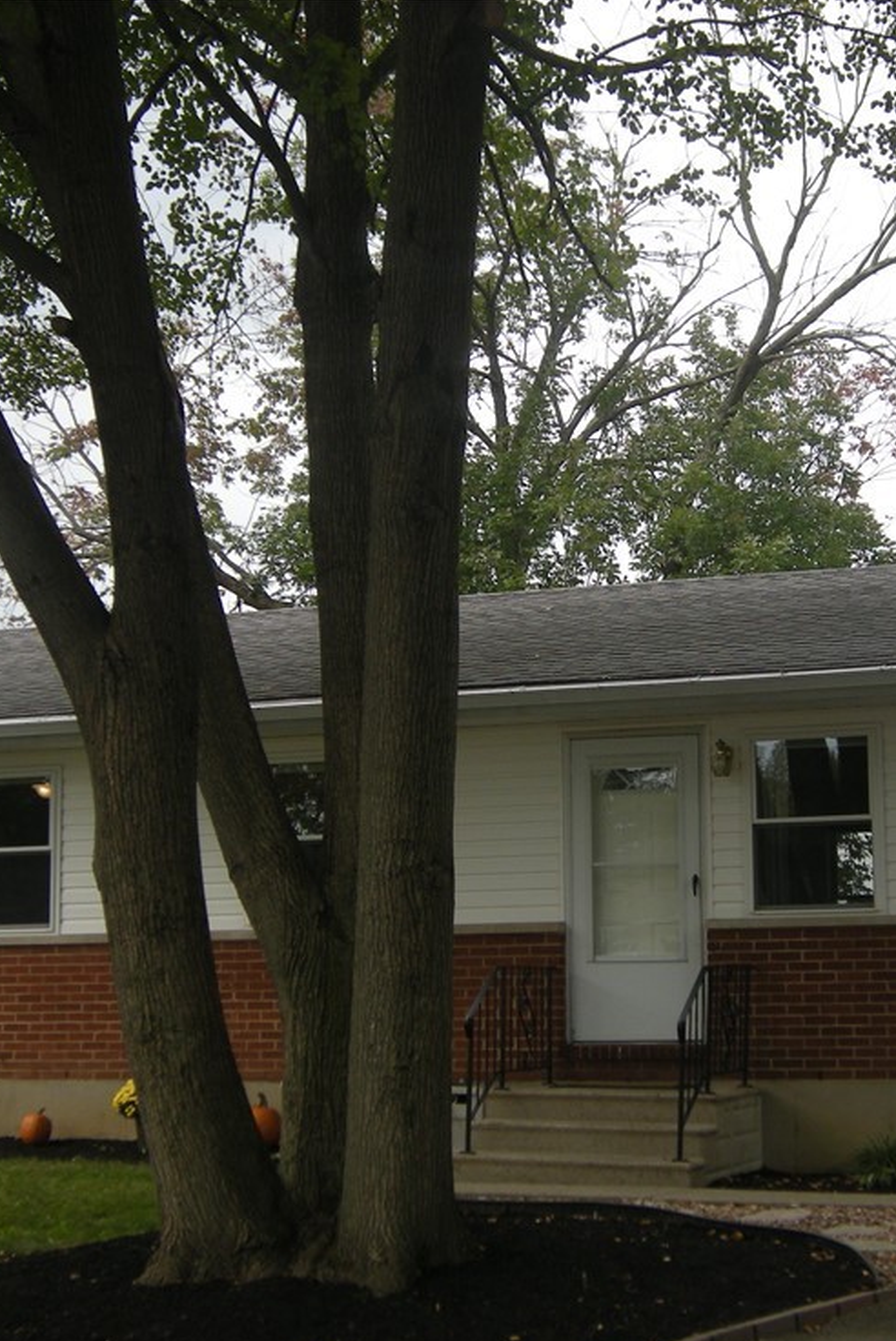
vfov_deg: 30.9
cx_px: 541
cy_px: 695
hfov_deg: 20.9
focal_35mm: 65
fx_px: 2424
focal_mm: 7.5
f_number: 3.5
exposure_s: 1/292
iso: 64
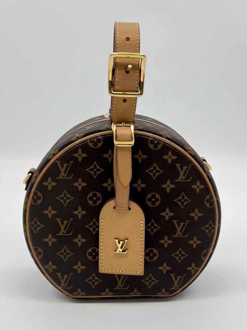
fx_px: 247
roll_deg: +0.5
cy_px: 165
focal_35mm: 26
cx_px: 124
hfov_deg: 53.1
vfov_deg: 67.3
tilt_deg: -13.4
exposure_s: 1/166
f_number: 1.5
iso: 40
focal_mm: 5.7
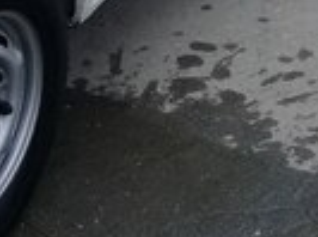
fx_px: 1063
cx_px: 186
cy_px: -294
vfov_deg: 11.1
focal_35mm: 116
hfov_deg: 17.0
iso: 50
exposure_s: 1/228
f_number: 2.2
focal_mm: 3.3
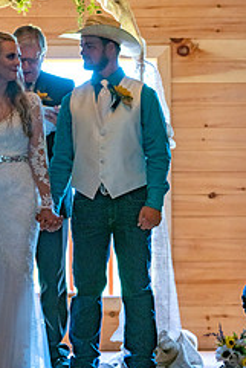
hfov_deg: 7.0
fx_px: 2006
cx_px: 38
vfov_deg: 10.5
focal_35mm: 196
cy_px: 124
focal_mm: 105
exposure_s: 1/640
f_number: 3.5
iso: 2500
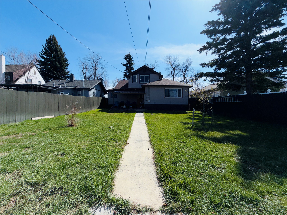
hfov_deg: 102.1
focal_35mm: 14
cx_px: 144
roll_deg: +1.6
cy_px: 108
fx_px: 116
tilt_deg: -0.4
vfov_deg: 85.7
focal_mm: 2.22
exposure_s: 1/2410
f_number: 2.2
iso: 16
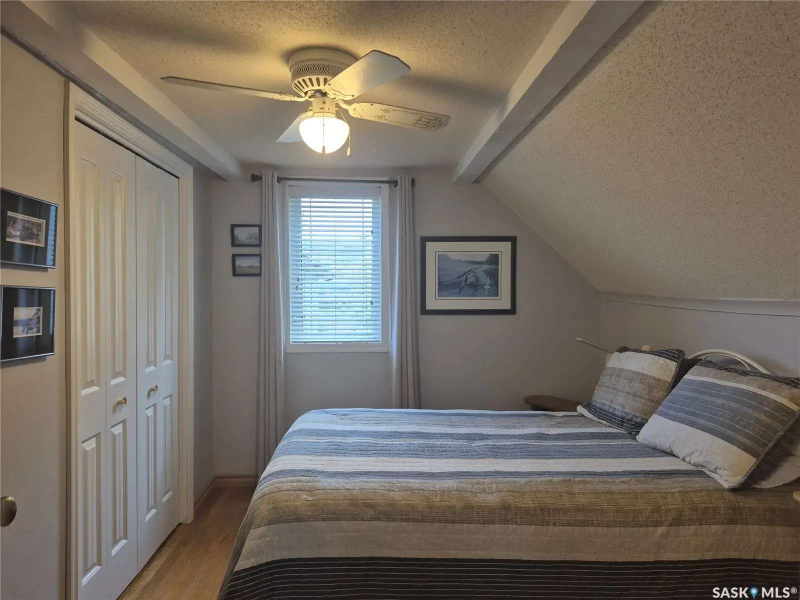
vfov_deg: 58.9
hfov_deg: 73.9
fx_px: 532
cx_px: 400
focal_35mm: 23
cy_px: 300
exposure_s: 1/120
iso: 160
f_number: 1.8
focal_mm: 5.4
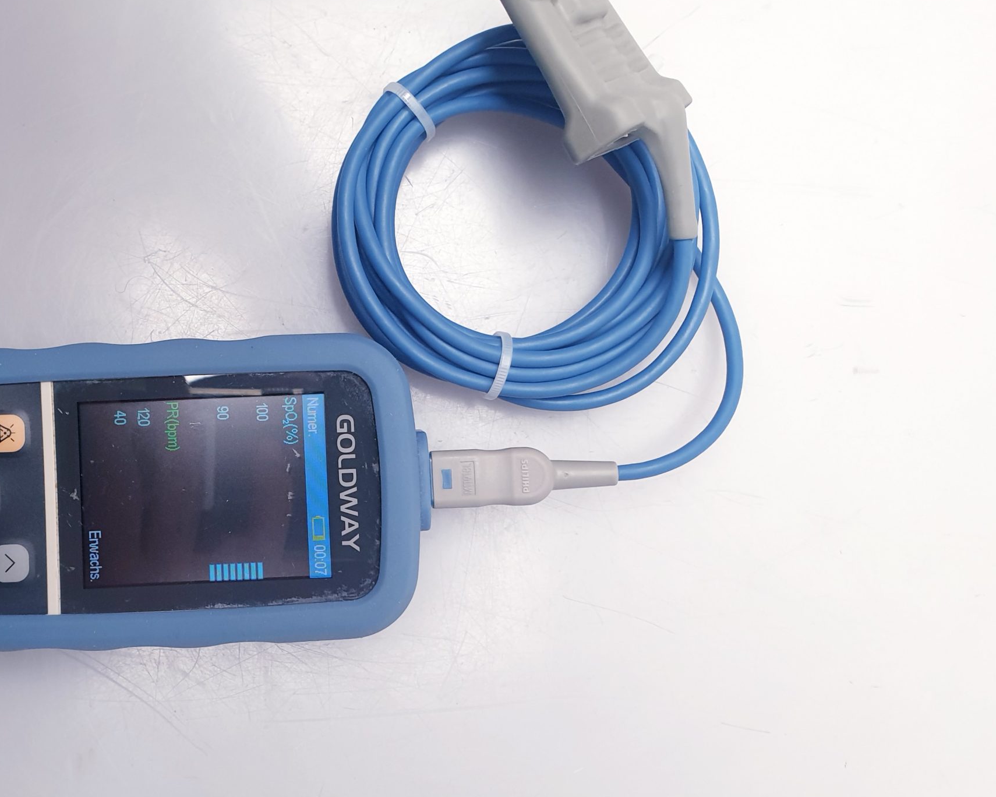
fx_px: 1120
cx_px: 312
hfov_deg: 47.0
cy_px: 439
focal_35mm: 38
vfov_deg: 39.1
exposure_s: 1/50
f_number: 2.4
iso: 125
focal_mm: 4.3
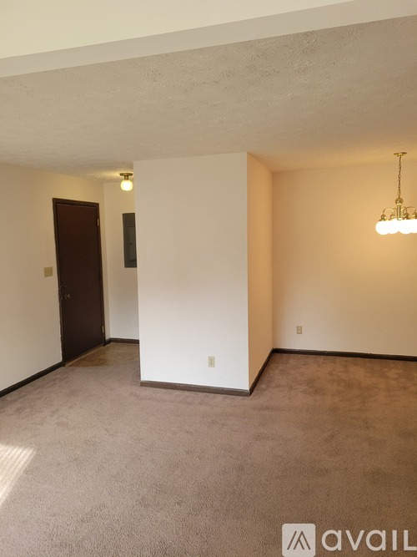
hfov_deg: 53.0
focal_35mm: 26
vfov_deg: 67.3
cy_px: 278
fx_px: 418
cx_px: 208
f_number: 1.8
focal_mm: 5.4
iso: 100
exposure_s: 1/120
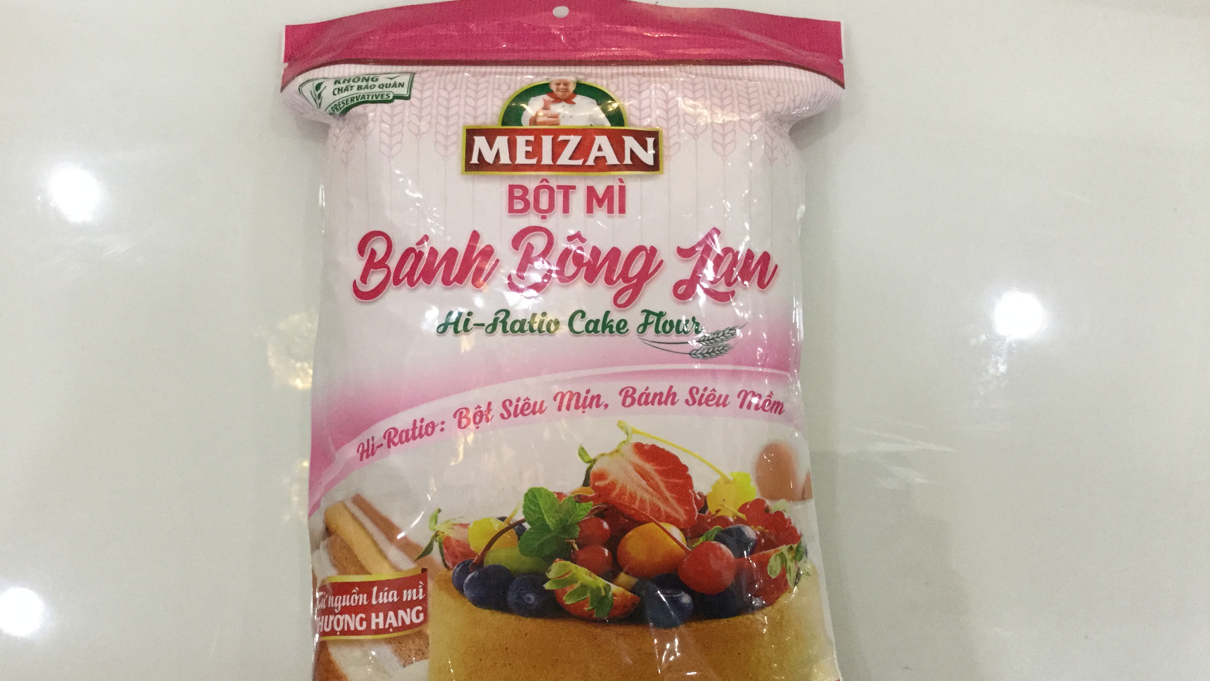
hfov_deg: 58.0
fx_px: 1091
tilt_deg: -87.5
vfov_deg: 34.5
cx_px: 602
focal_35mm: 34
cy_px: 415
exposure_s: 1/33
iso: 200
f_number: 2.4
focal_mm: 3.3
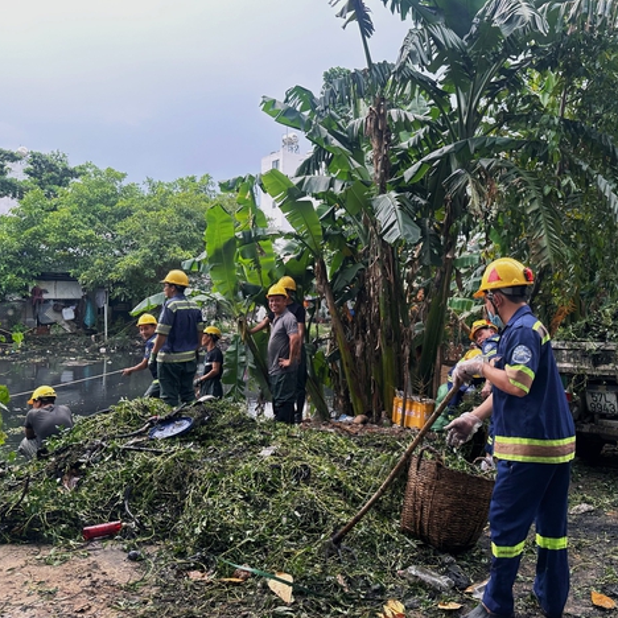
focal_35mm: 29
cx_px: 387
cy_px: 314
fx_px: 586
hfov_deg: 55.0
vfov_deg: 55.6
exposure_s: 1/304
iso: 80
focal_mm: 6.86
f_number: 1.78
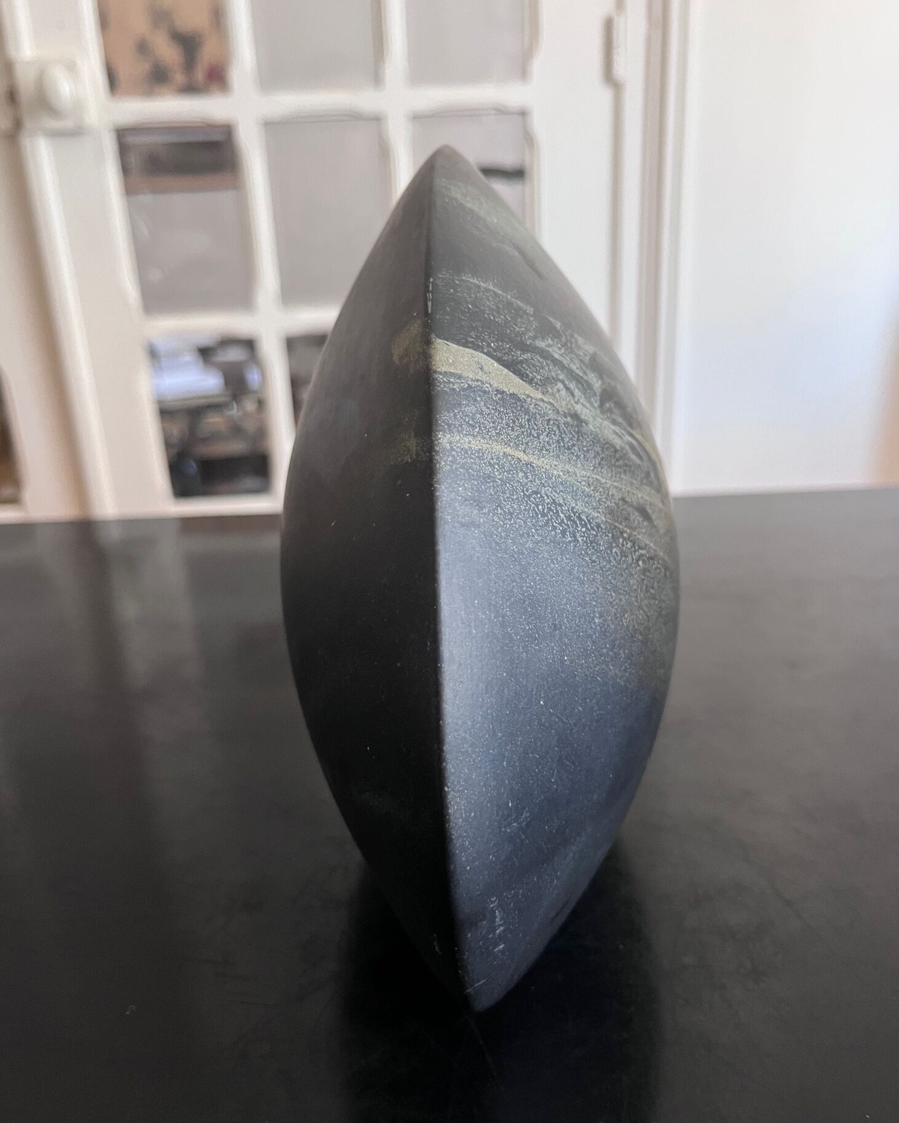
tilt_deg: -22.6
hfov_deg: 51.5
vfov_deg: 62.2
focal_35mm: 28
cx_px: 455
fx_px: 931
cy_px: 581
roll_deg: +3.4
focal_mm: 5.1
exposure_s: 1/50
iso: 400
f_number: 1.6
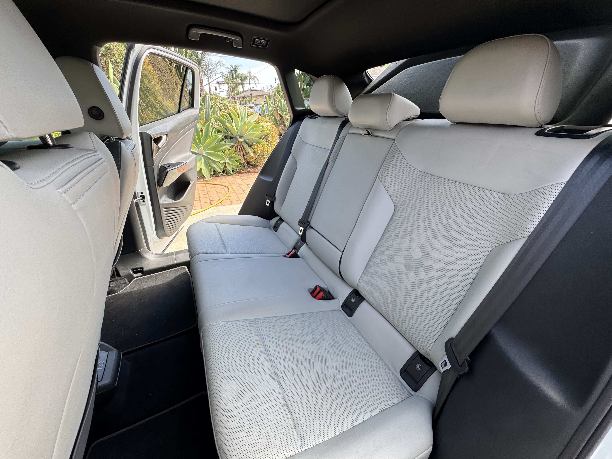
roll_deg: +4.3
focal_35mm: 14
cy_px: 230
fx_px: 248
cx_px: 306
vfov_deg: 85.7
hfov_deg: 102.1
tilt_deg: -28.4
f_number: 2.2
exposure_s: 1/160
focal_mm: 2.22
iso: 40
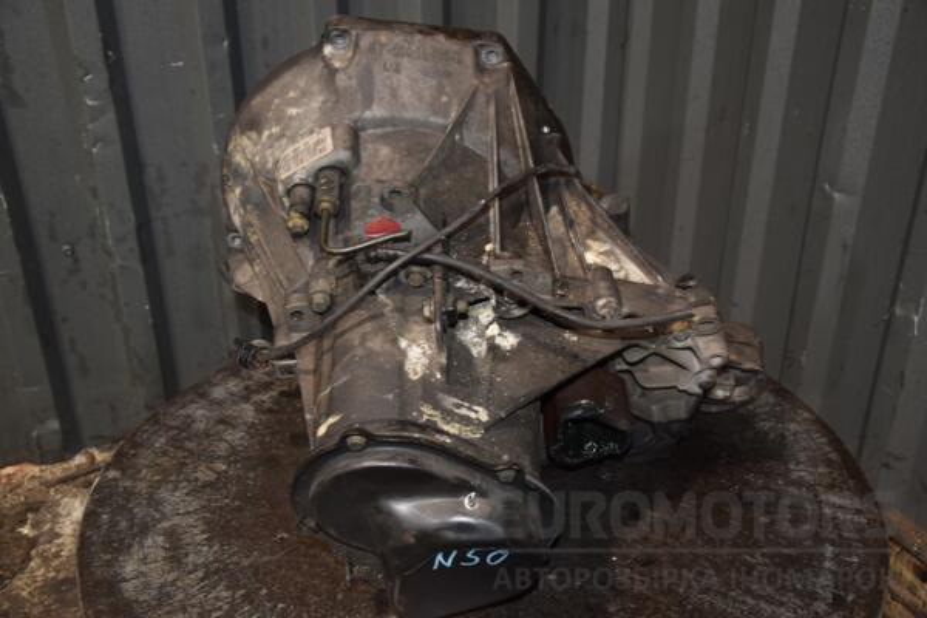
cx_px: 464
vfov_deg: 34.2
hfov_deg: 49.6
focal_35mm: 39
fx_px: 1004
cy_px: 309
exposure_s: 1/60
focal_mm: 26
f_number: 5
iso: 800
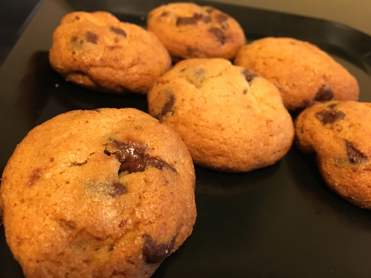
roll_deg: -13.3
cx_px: 186
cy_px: 139
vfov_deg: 48.2
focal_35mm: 29
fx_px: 311
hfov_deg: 61.7
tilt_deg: -36.6
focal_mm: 4.15
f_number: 2.2
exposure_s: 1/20
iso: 200
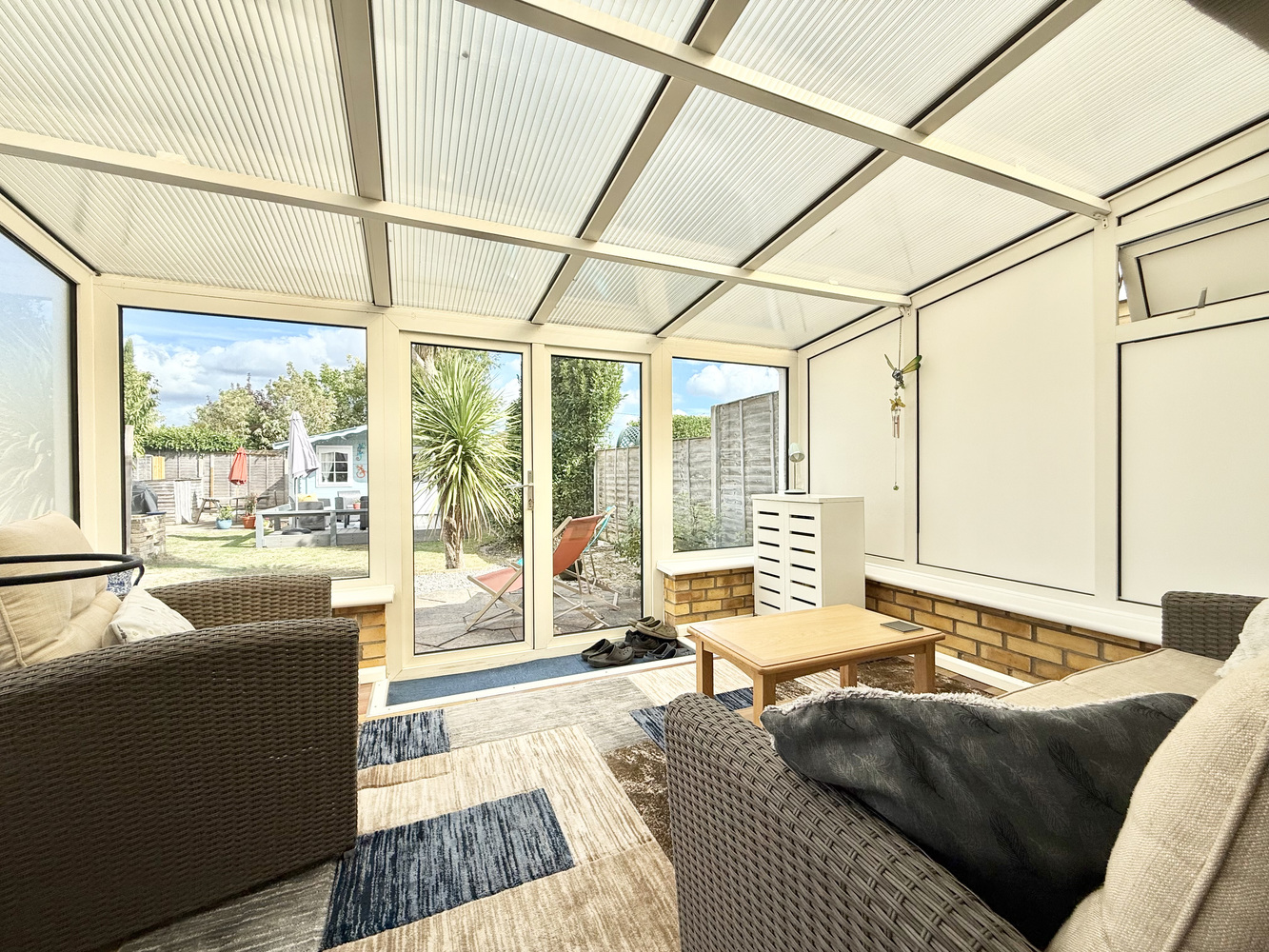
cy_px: 476
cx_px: 634
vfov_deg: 85.7
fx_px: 513
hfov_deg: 102.1
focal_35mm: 14
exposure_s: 1/928
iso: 50
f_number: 2.2
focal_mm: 2.22
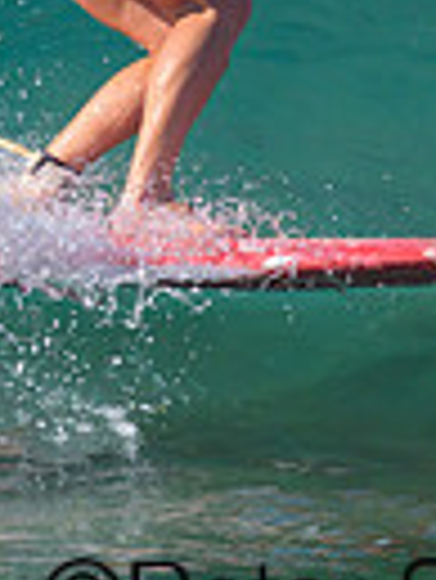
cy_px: -146
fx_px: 45050
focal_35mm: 2687
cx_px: 391
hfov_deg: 0.6
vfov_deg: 0.7
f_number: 11
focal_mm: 620
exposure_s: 1/2000
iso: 800
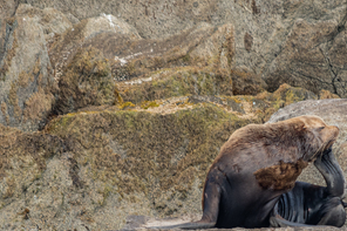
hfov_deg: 3.6
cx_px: 259
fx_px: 5462
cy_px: 133
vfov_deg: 2.4
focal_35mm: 567
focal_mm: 200
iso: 800
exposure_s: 1/250
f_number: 5.6
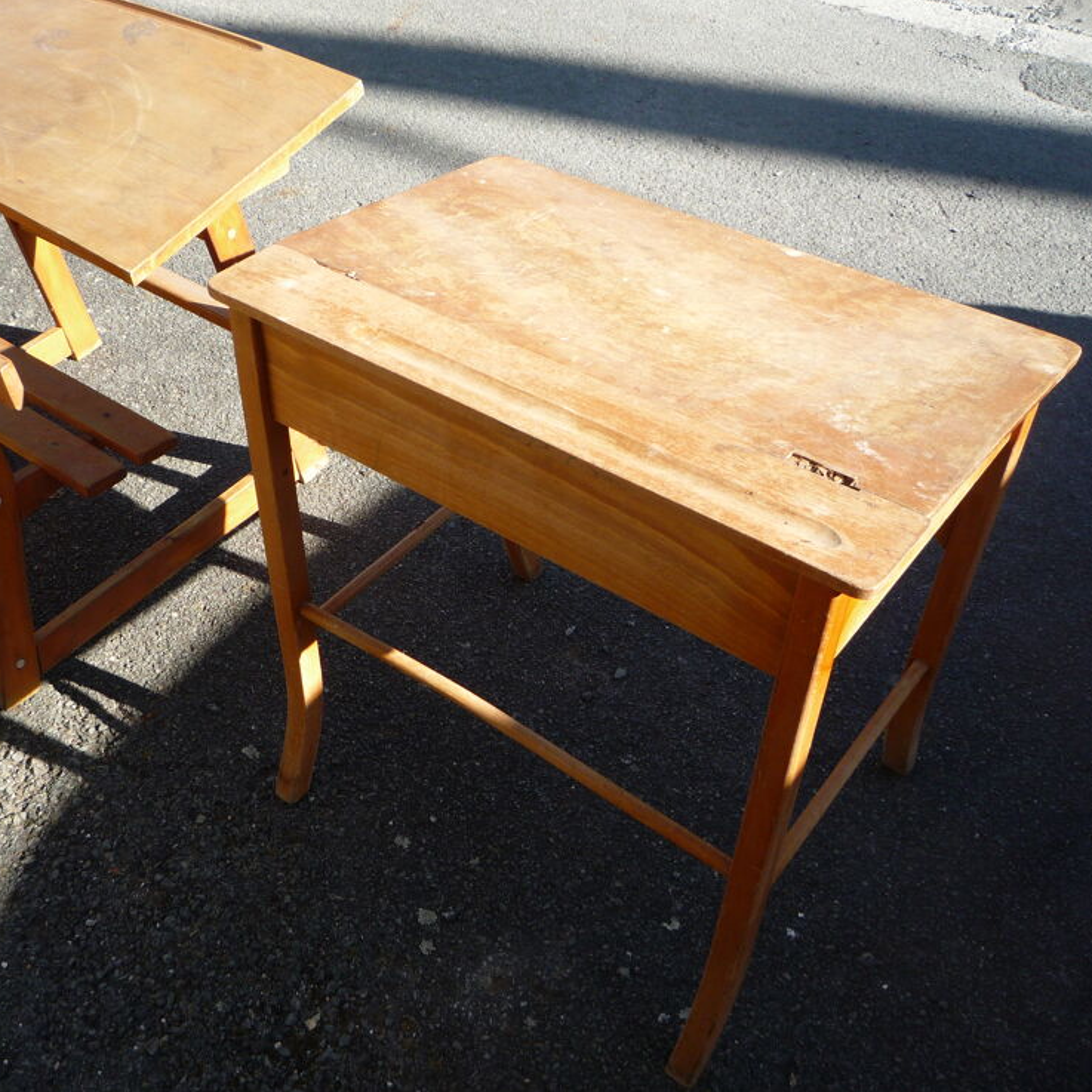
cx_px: 385
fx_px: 1285
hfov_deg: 45.5
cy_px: 538
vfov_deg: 46.0
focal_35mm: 36
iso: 100
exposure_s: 1/200
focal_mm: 5.2
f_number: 4
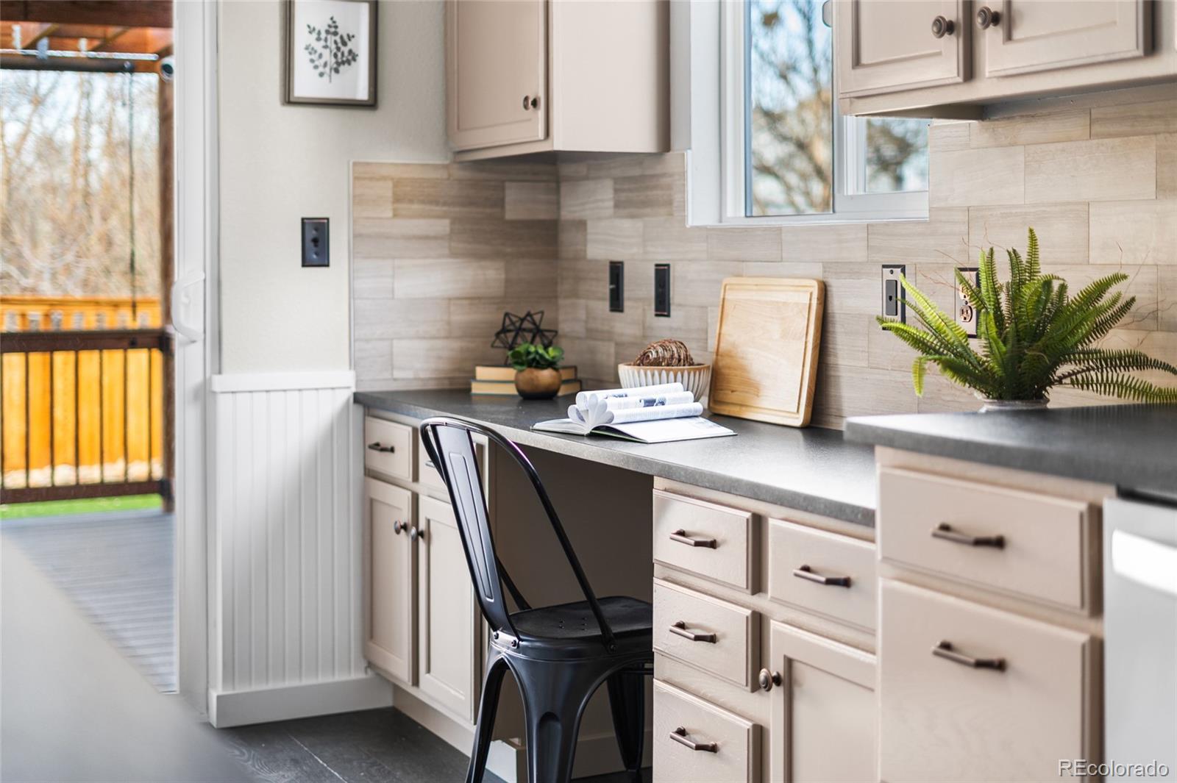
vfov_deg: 27.0
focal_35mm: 50
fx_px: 1634
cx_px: 588
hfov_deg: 39.6
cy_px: 392
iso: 500
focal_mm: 50
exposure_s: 1/25
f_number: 1.8
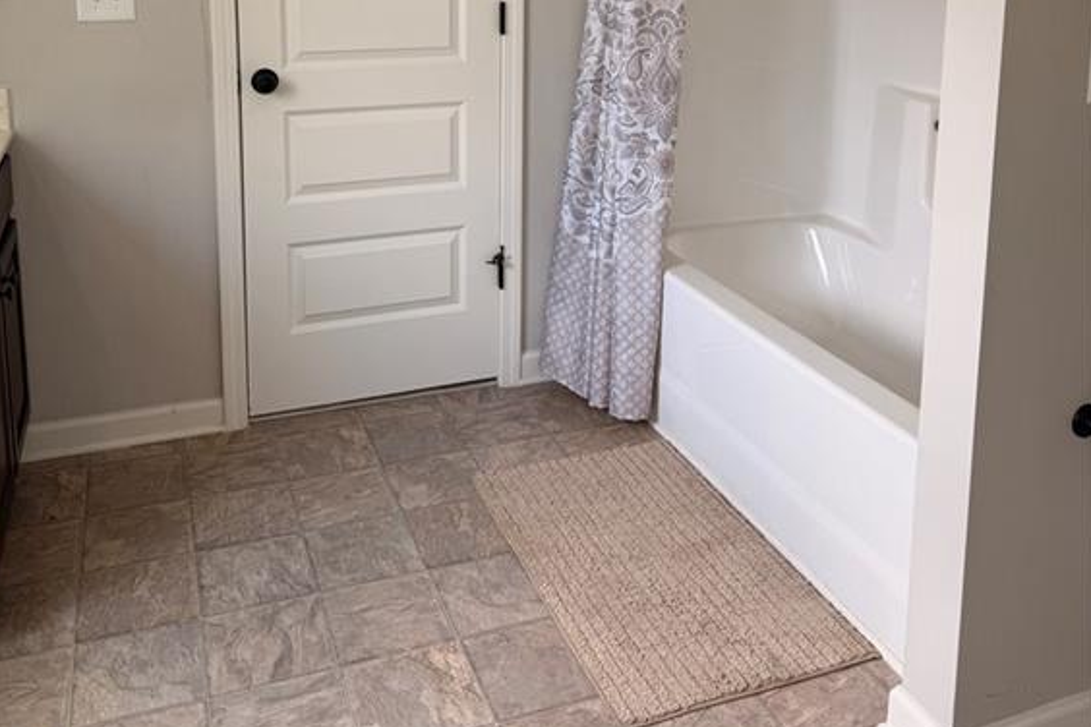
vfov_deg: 36.5
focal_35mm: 34
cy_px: 73
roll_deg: -0.6
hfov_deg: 55.8
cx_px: 538
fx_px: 1030
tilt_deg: -8.9
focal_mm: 6.76
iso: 64
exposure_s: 1/121
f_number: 1.78
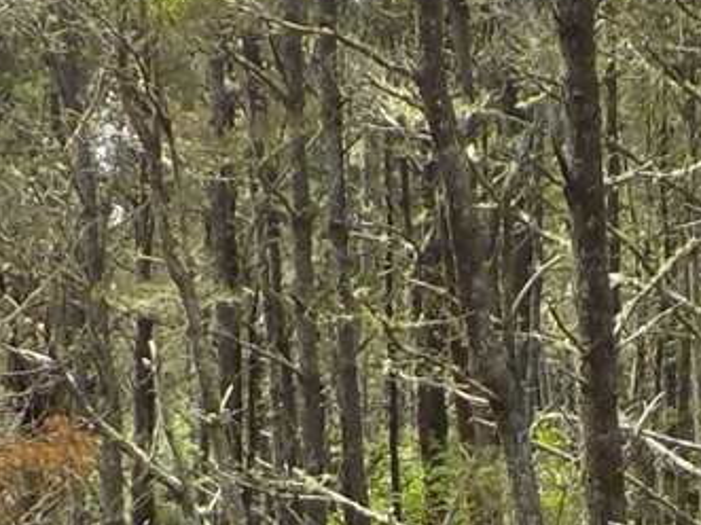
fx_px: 2935
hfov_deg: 13.1
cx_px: 913
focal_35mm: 145
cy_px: 764
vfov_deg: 9.9
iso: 125
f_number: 3.3
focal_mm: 4.1
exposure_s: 1/320
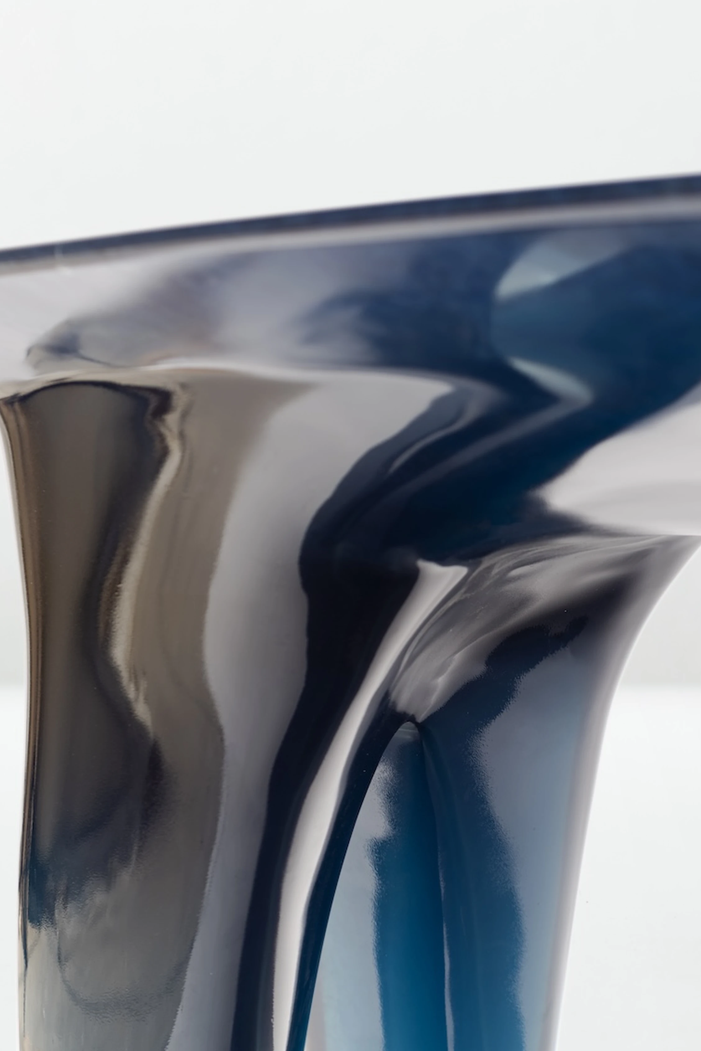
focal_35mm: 85
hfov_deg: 16.1
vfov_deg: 23.6
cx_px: 432
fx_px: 2481
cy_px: 802
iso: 100
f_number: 6.3
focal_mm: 50
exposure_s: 1/100
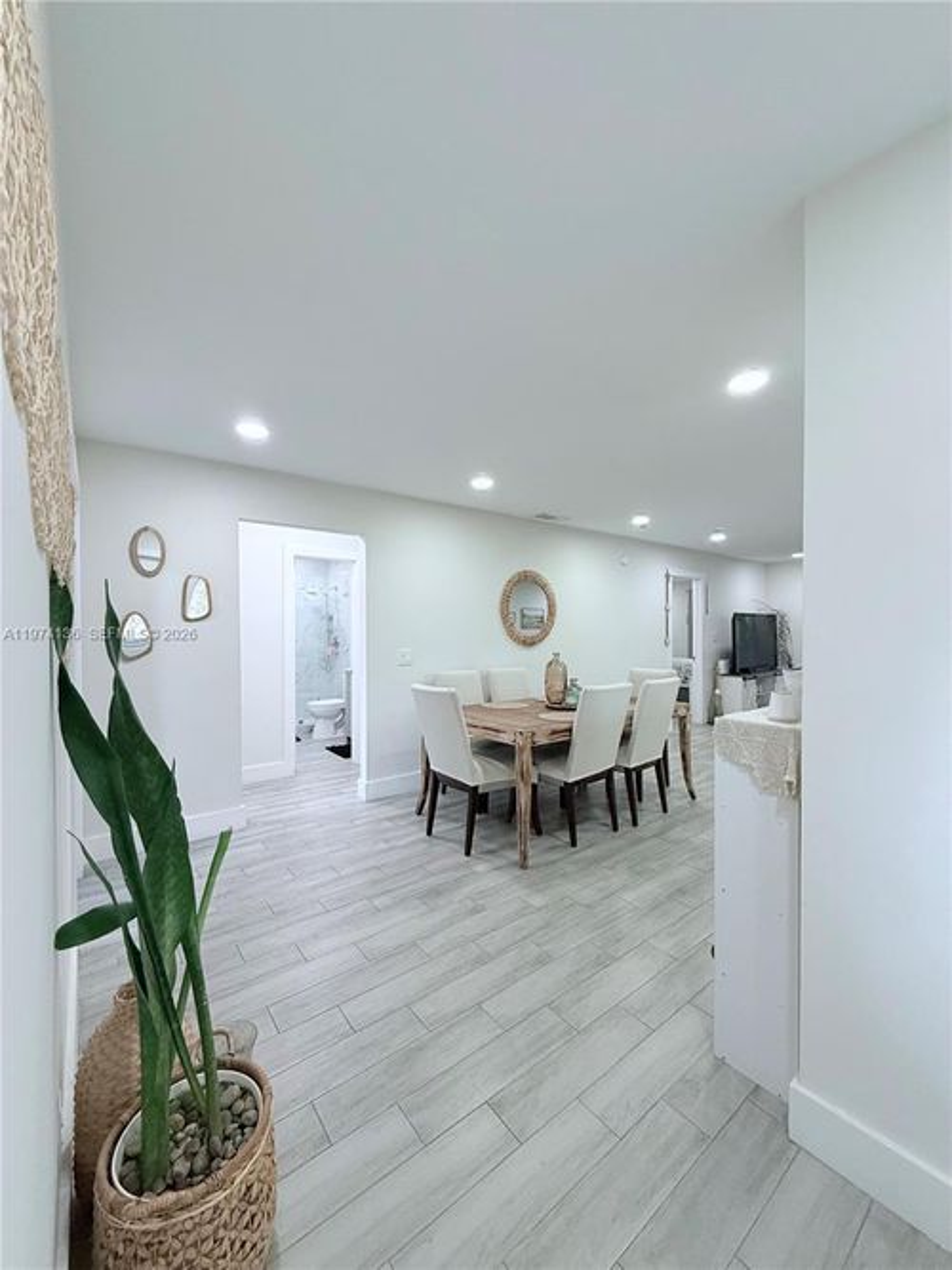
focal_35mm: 14
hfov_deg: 85.7
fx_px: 514
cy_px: 635
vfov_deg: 102.1
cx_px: 476
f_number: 2.2
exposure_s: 1/120
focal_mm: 2.22
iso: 250
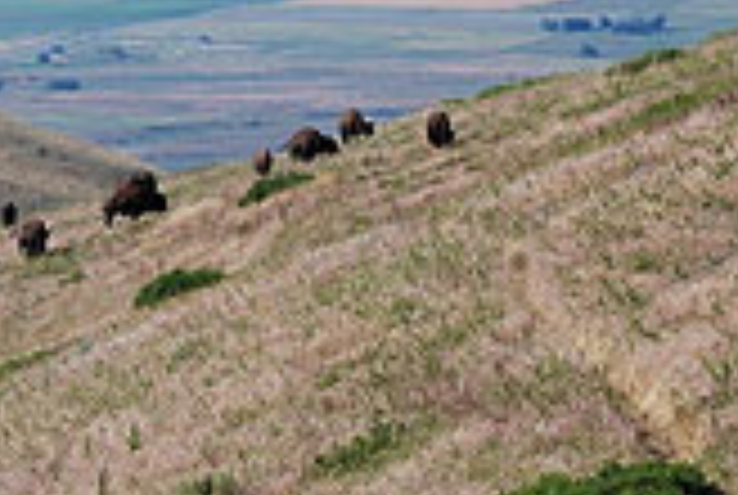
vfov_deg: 3.0
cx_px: 216
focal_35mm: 453
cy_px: 94
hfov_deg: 4.5
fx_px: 9303
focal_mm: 110
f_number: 5.6
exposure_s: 1/500
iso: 100
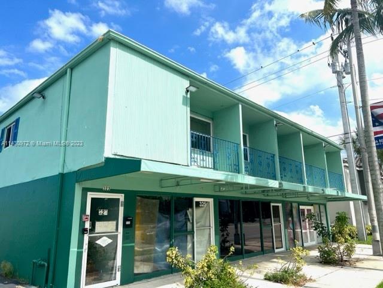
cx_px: 192
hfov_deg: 67.3
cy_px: 144
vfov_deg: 53.1
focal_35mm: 26
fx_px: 288
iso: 50
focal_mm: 5.7
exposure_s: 1/5882
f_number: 1.5
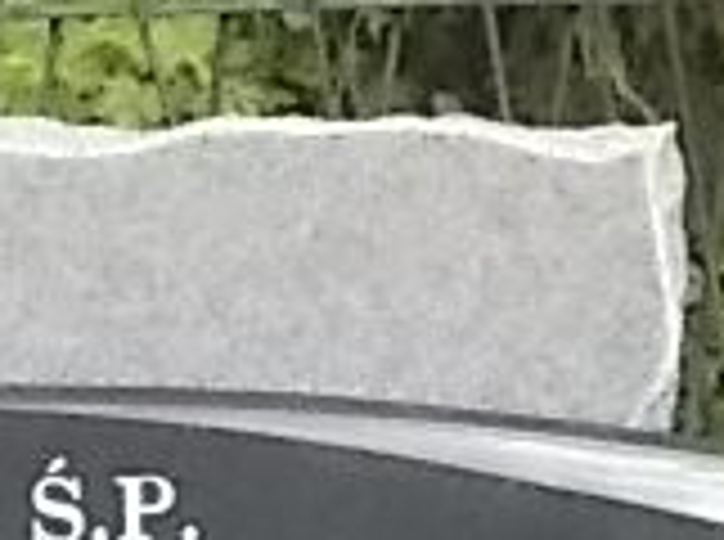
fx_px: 5906
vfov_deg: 5.2
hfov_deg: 6.9
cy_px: 770
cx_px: -220
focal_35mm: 283
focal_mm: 10
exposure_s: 1/500
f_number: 4.3
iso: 400
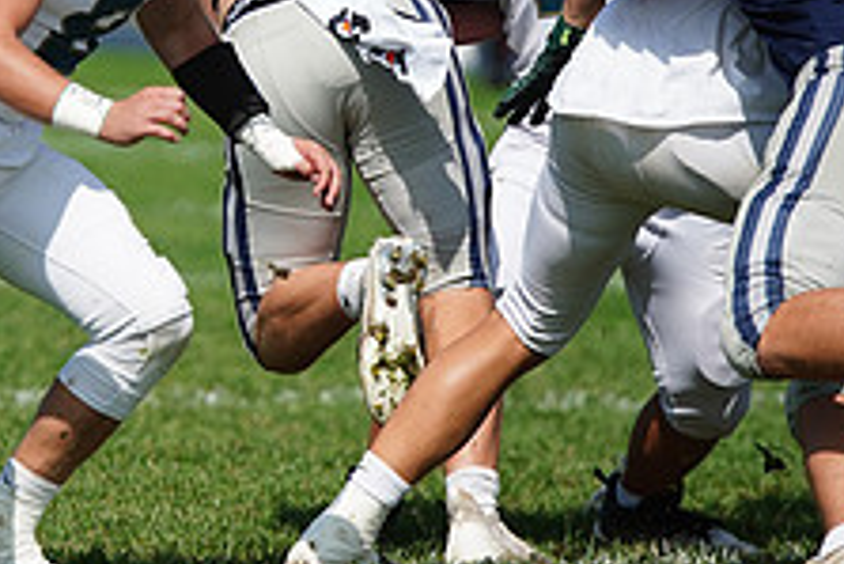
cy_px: 81
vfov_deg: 1.8
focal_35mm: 780
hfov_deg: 2.6
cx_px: 91
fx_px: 18298
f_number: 2.8
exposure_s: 1/8000
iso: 400
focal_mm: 300
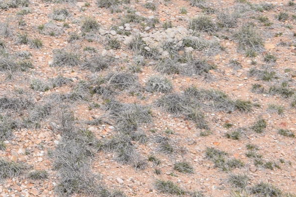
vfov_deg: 8.1
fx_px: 1295
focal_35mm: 158
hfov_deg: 11.0
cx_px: -418
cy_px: -262
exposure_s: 1/500
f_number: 11
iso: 200
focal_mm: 21
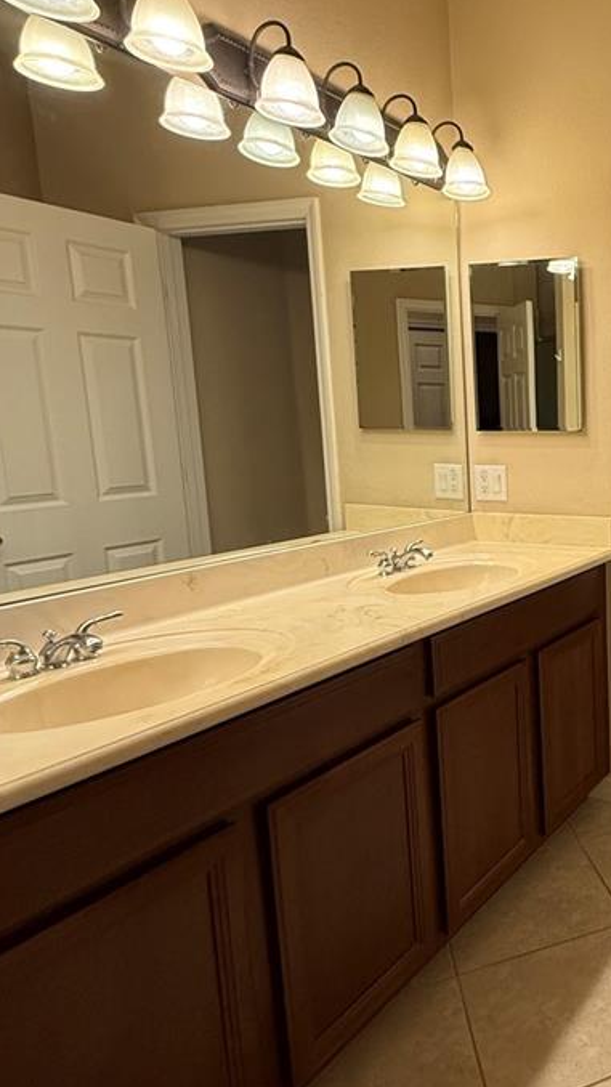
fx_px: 778
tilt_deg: -8.3
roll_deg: -0.5
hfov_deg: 35.2
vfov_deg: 69.9
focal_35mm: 27
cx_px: 709
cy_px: 540
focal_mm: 2.22
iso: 250
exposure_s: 1/120
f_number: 2.2
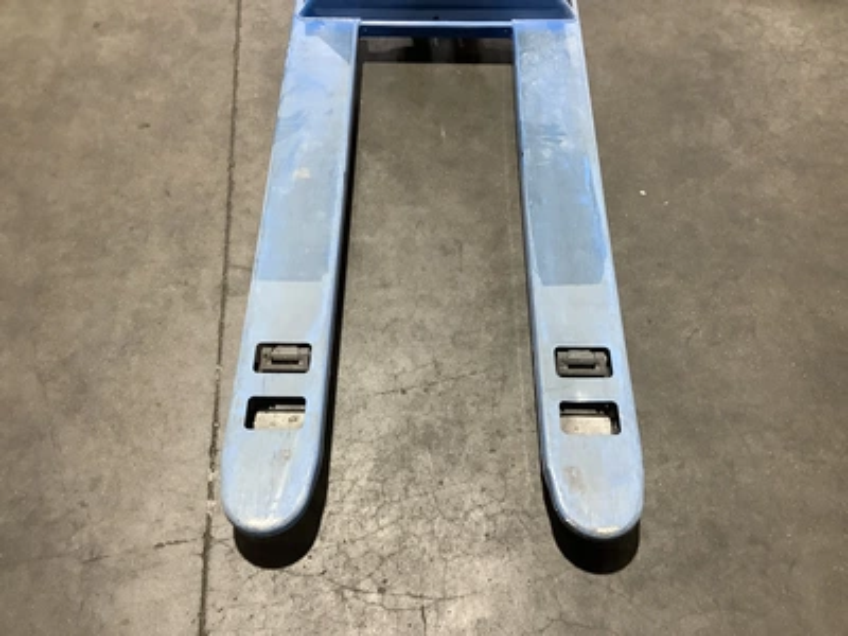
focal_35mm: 31
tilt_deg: -57.1
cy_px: 318
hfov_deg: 58.4
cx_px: 424
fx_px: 759
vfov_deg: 45.4
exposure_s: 1/60
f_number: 2.4
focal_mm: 3.3
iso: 250
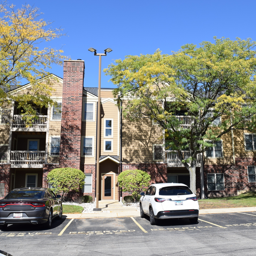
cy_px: 128
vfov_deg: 47.2
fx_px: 293
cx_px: 148
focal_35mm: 35
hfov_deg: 47.1
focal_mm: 18
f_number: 10
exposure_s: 1/400
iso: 200
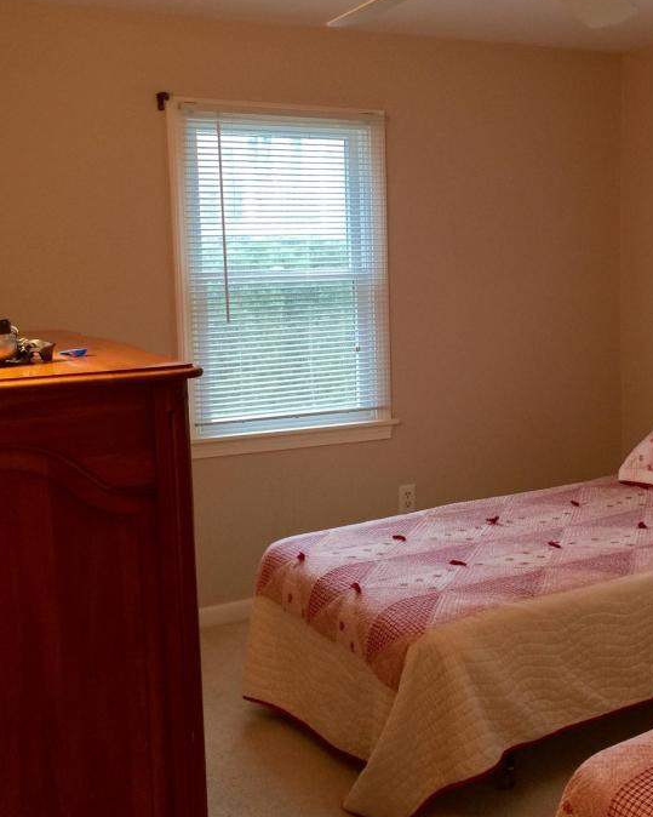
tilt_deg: -6.7
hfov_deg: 34.3
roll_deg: +0.8
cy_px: 371
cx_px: 475
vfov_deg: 42.9
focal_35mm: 43
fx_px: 1039
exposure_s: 1/15
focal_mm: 4.15
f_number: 2.2
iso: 50
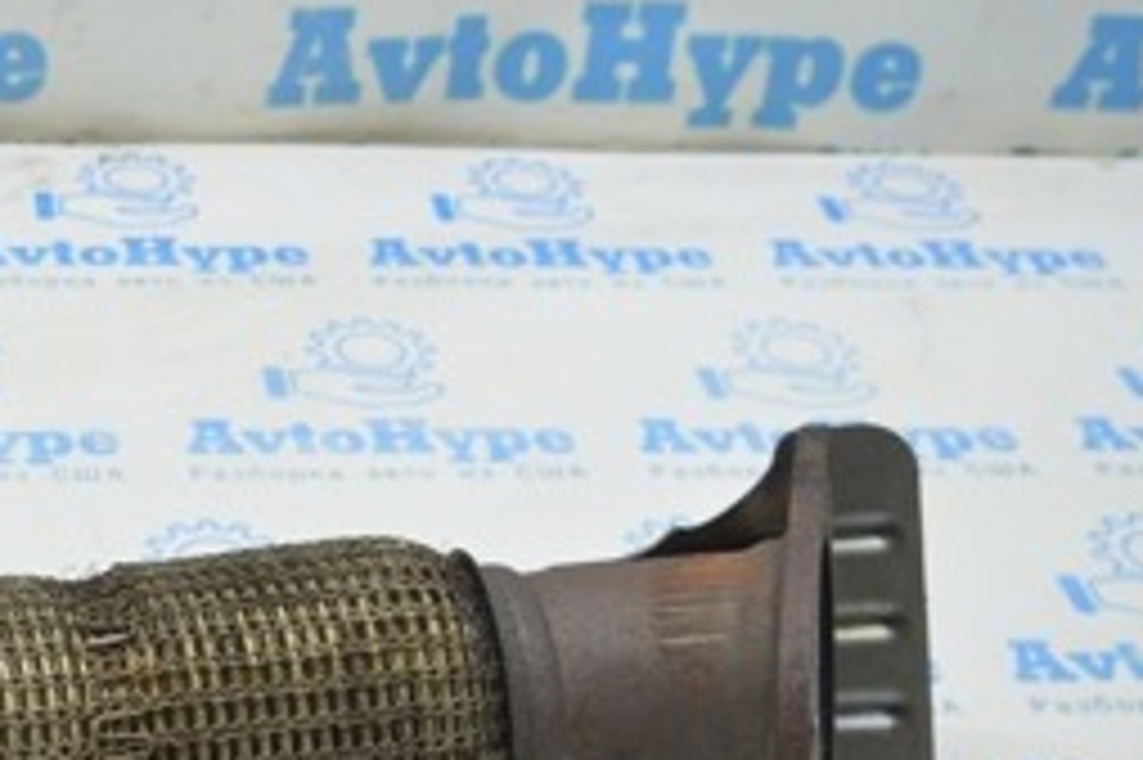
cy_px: 695
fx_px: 2633
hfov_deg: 23.3
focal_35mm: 83
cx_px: -50
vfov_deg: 16.2
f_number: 3.8
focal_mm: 22
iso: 400
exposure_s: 1/40
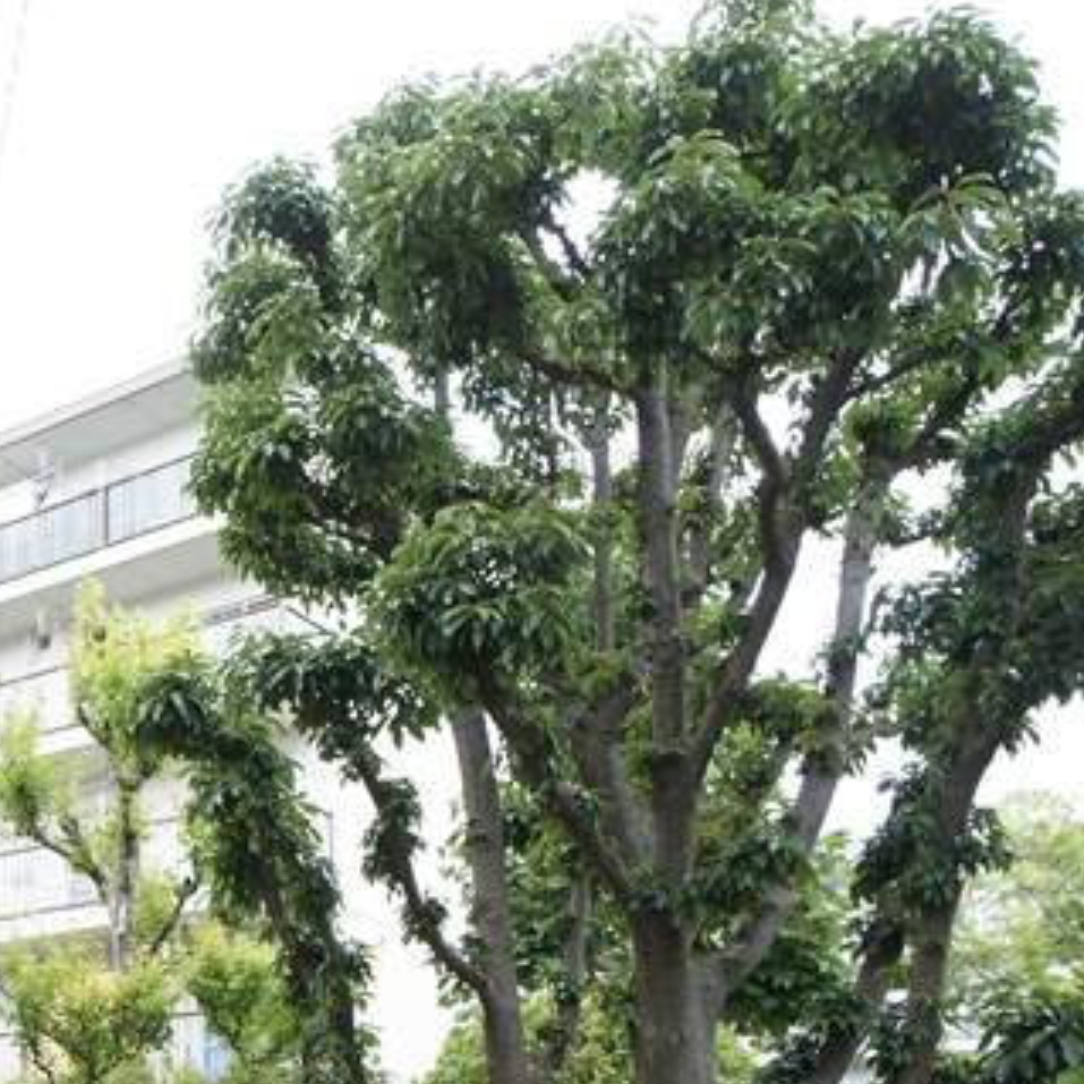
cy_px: 831
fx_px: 1631
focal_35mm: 46
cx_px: -54
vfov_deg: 35.8
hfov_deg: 33.0
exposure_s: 1/60
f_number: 4
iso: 125
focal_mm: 15
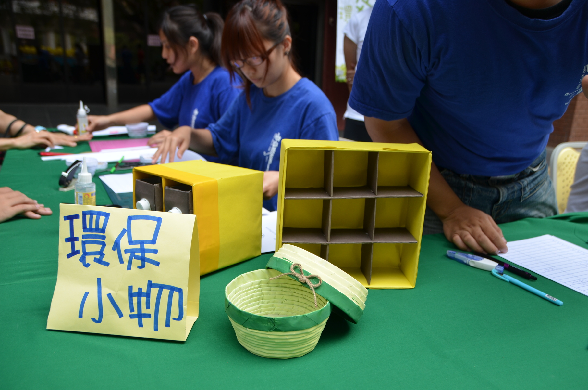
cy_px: 195
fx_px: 538
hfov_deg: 57.3
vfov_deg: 39.8
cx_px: 294
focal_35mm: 33
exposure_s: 1/400
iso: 160
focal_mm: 22
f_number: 4.5
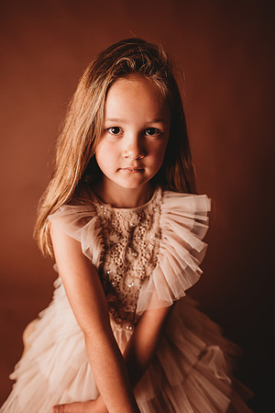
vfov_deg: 73.7
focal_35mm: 24
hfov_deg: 53.1
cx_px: 138
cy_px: 206
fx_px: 275
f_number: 2.8
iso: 160
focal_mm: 24
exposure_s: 1/160
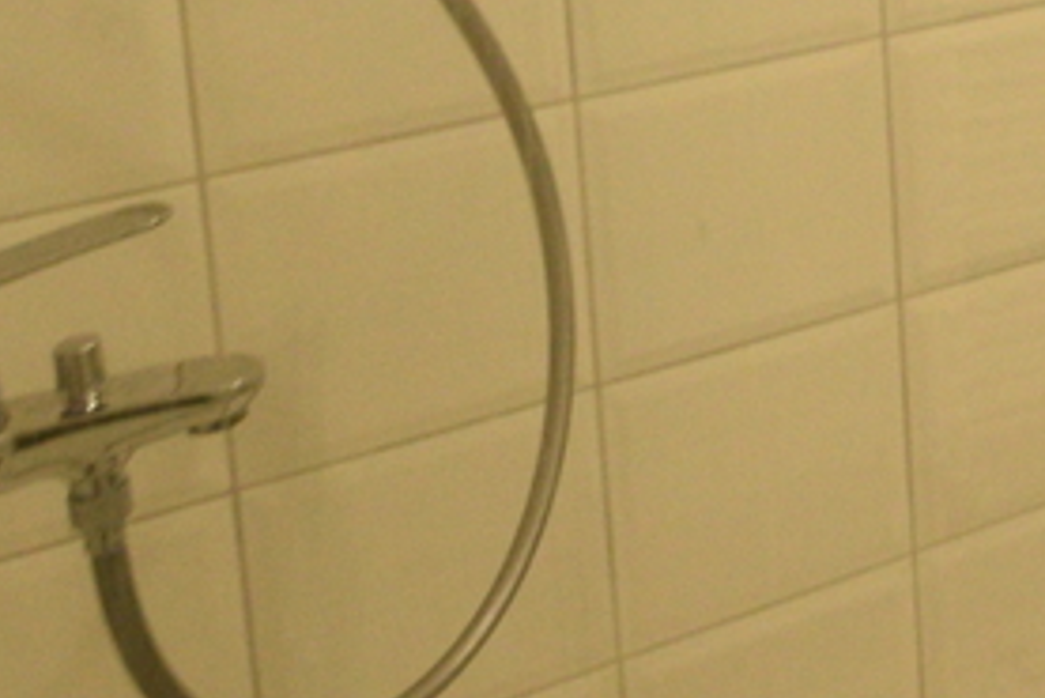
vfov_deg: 18.4
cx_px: 1611
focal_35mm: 65
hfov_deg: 23.8
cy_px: -377
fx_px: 1888
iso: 2200
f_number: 10
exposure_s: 1/30
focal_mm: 10
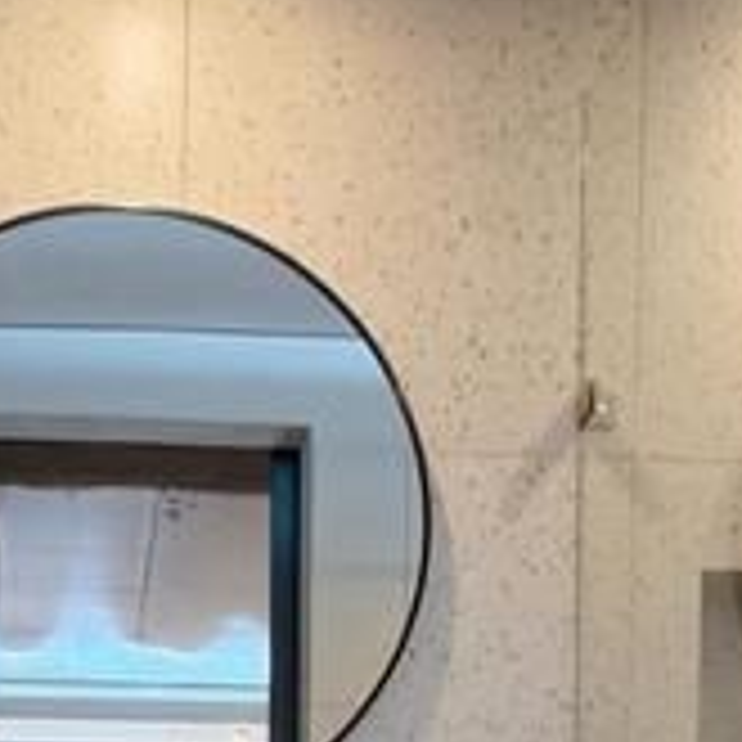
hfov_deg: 28.0
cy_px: 1043
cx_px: 148
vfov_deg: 23.9
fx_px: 1455
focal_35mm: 60
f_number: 2.2
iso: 800
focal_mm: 2.15
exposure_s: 1/50
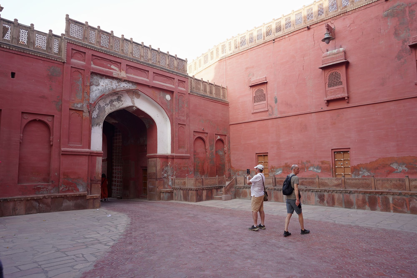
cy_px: 139
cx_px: 208
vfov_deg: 53.1
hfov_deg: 73.7
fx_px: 278
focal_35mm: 24
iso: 100
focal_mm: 24
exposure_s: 1/100
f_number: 3.2
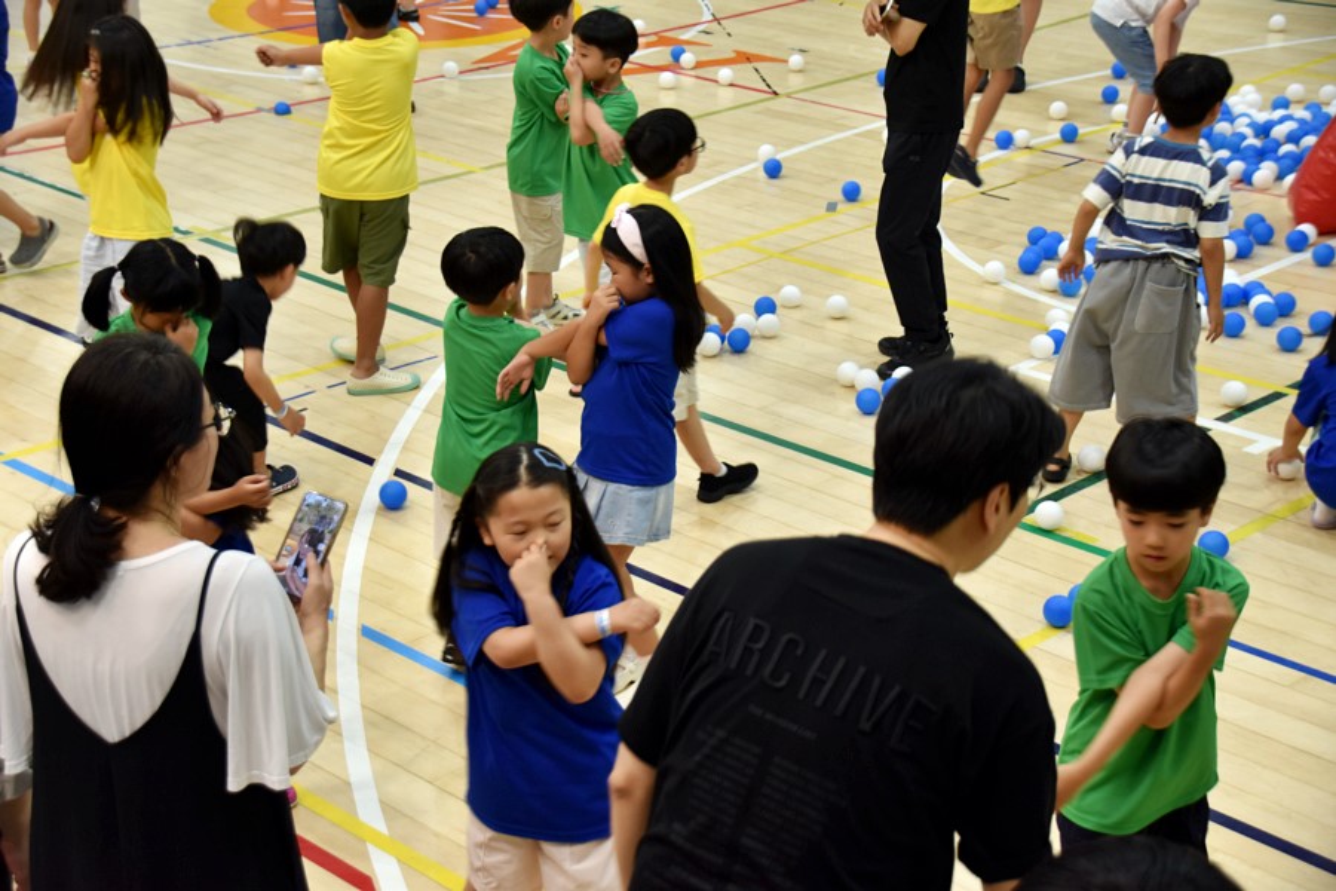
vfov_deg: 22.6
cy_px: 446
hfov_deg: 33.4
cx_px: 668
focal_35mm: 60
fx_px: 2226
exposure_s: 1/60
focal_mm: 40
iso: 720
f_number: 4.5
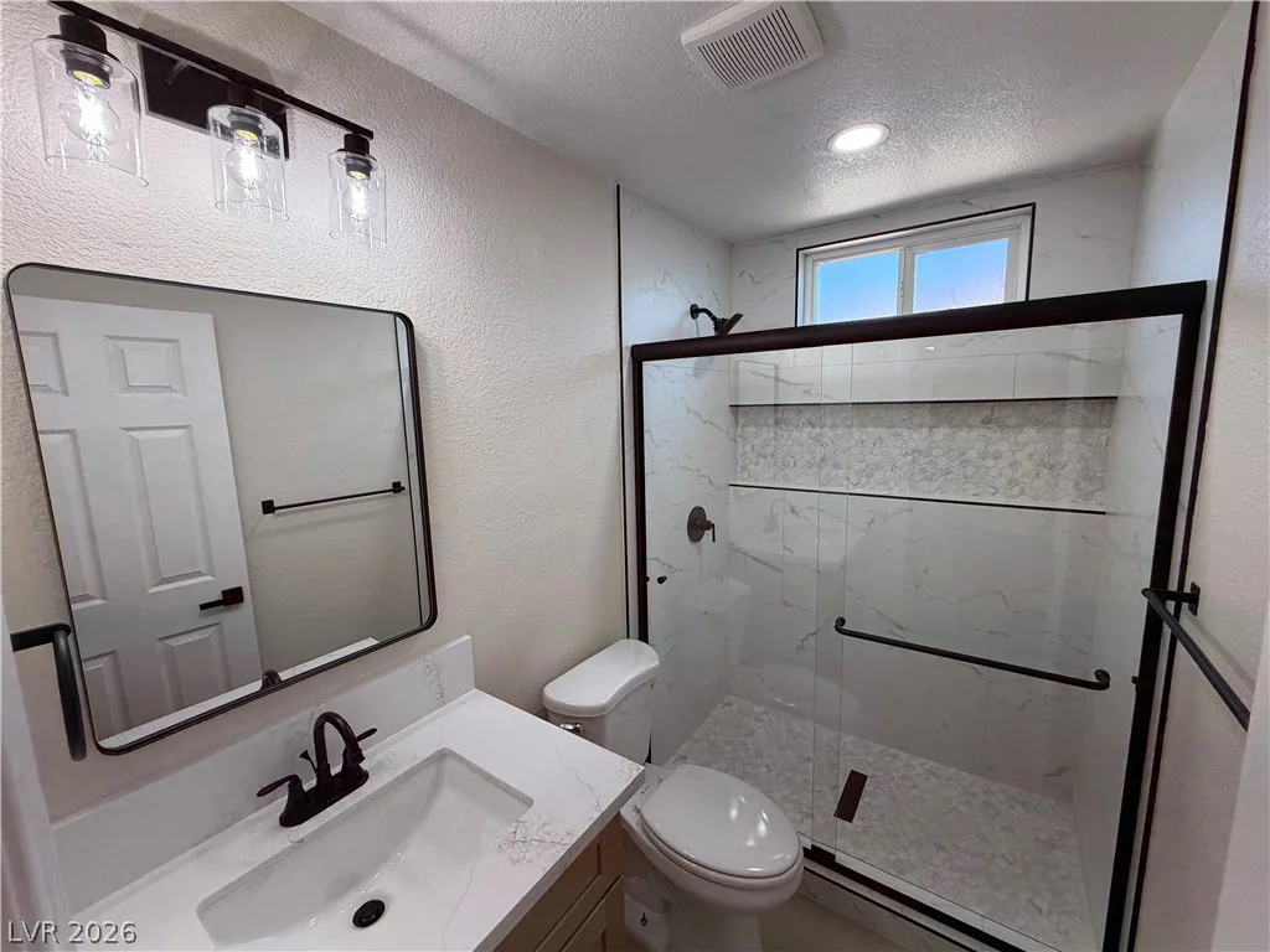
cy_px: 476
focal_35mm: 14
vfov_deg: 85.7
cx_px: 635
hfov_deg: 102.1
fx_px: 514
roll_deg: +3.1
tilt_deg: -7.0
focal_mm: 2.22
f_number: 2.2
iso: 100
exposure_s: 1/120
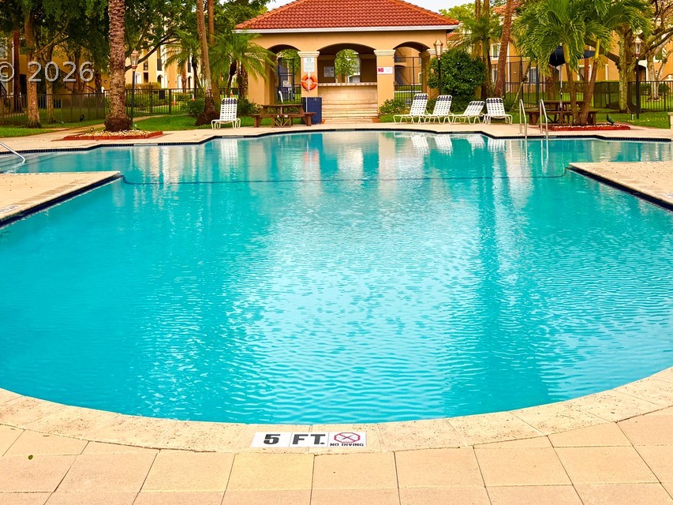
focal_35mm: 45
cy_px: 72
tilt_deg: -0.1
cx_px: 336
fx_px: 875
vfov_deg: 31.0
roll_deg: +0.7
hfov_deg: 42.1
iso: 64
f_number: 1.78
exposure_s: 1/147
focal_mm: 6.76
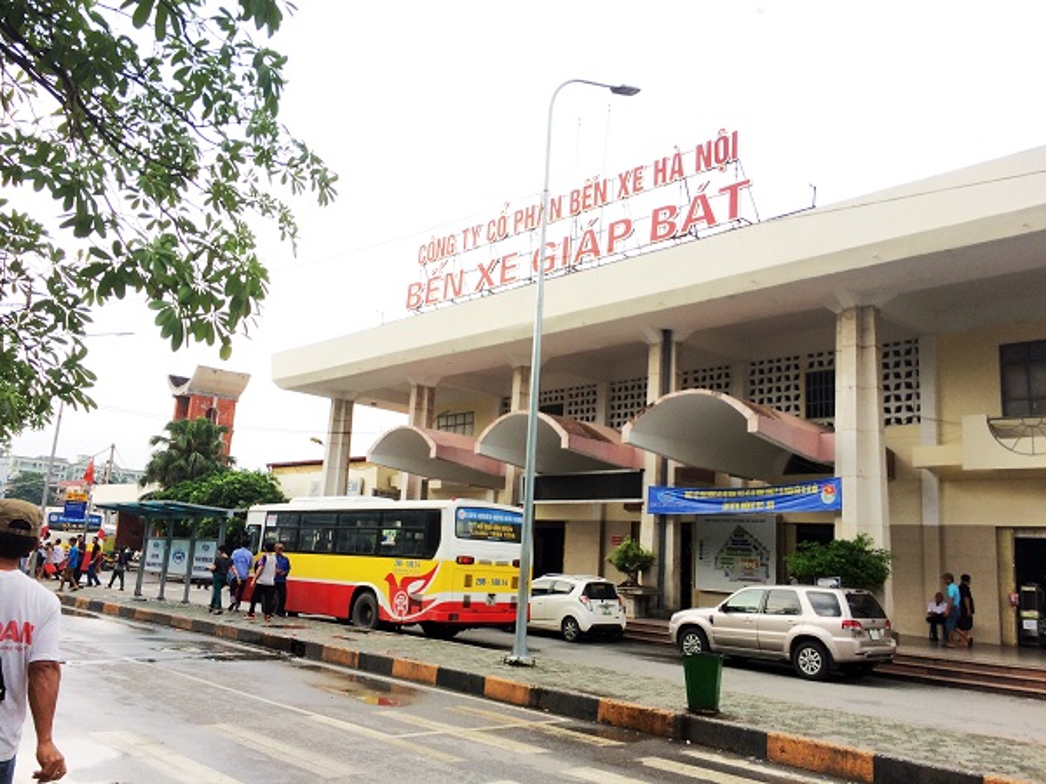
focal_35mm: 29
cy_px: 392
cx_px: 523
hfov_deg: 61.7
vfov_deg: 48.2
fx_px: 876
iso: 32
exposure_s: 1/423
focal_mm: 4.15
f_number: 2.2
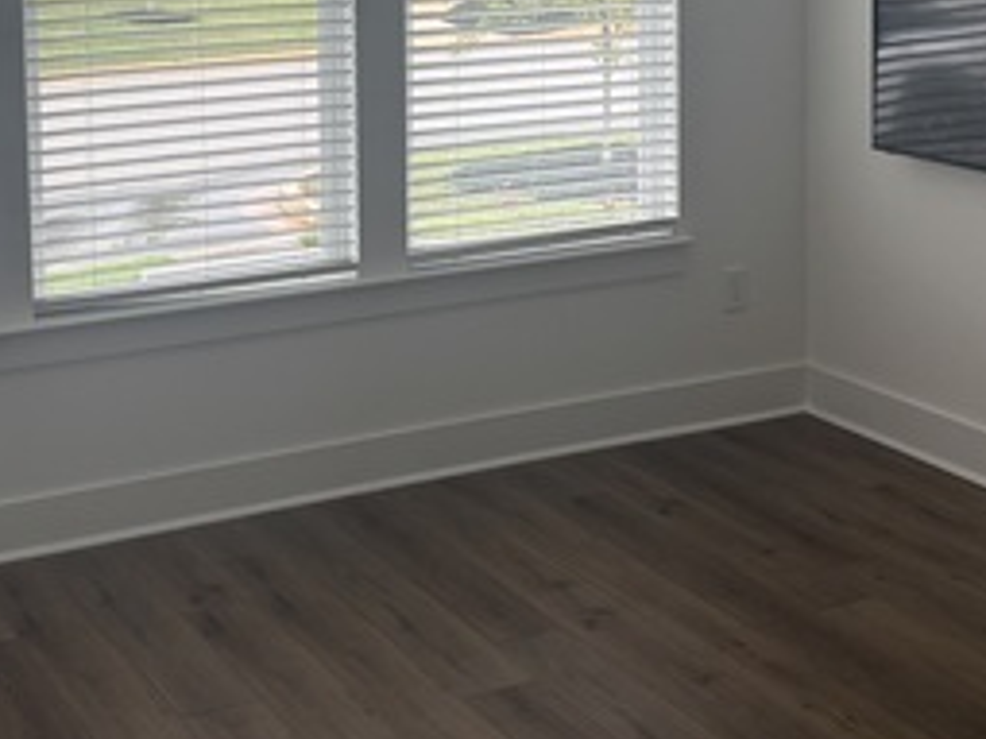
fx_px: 1936
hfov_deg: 28.6
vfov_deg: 20.9
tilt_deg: -5.8
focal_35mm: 68
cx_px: 447
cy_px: 0
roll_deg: +0.6
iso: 50
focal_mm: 5.96
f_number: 1.6
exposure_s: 1/345
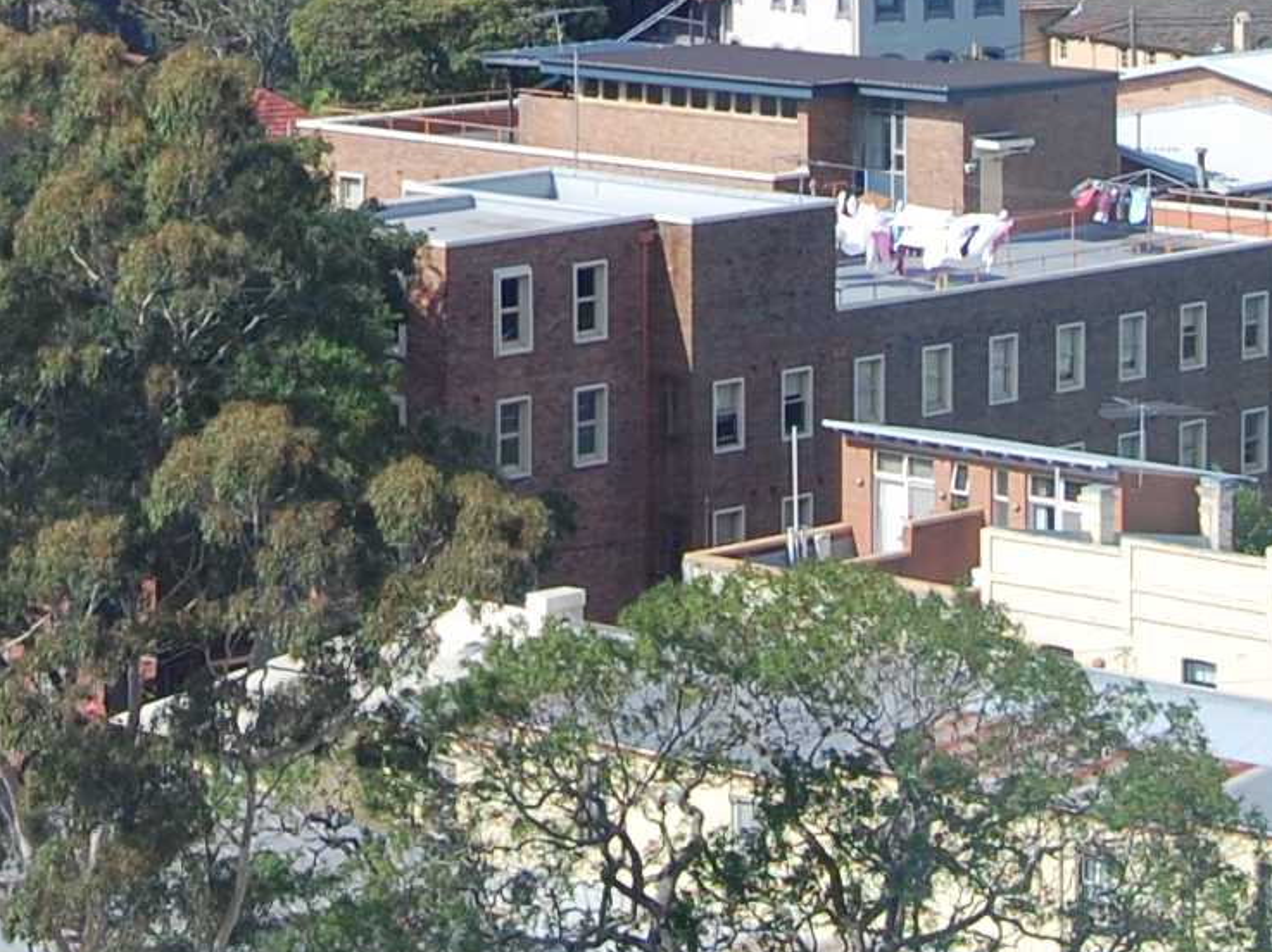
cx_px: 245
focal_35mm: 153
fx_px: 5619
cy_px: -423
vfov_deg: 9.5
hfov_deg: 12.9
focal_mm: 26
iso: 200
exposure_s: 1/250
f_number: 8
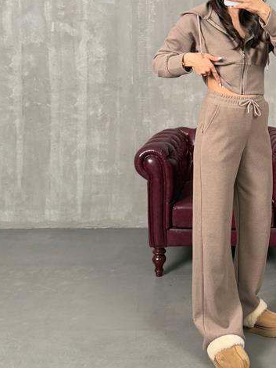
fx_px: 510
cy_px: 71
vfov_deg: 38.1
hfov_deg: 29.0
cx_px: 252
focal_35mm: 48
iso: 160
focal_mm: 6.76
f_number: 1.78
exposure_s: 1/121
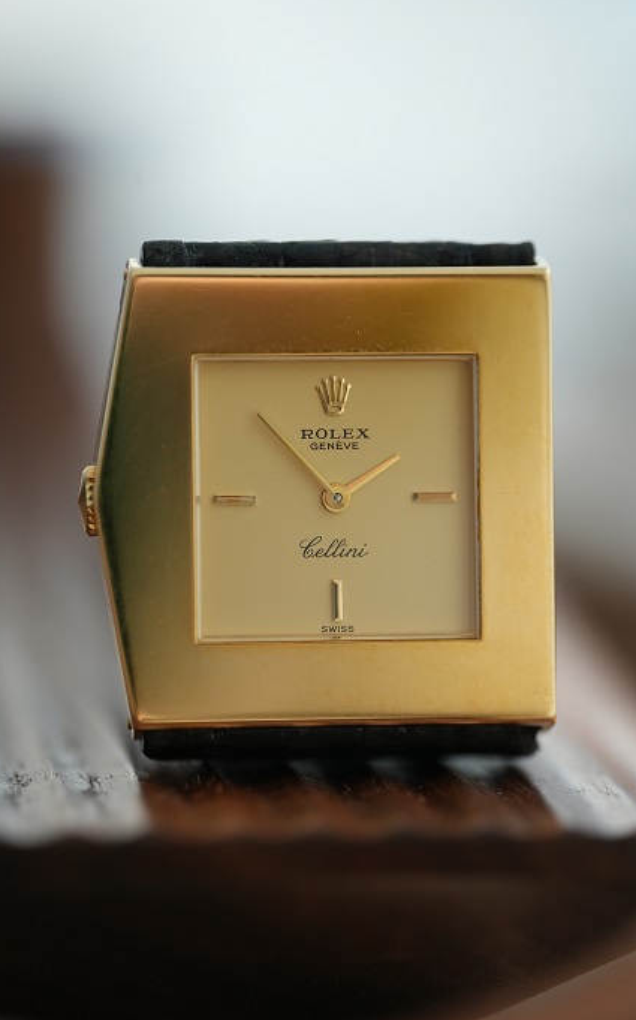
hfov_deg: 12.1
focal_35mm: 108
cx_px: 337
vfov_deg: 19.3
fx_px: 2998
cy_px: 507
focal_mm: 105
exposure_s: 1/250
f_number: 2.8
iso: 1000
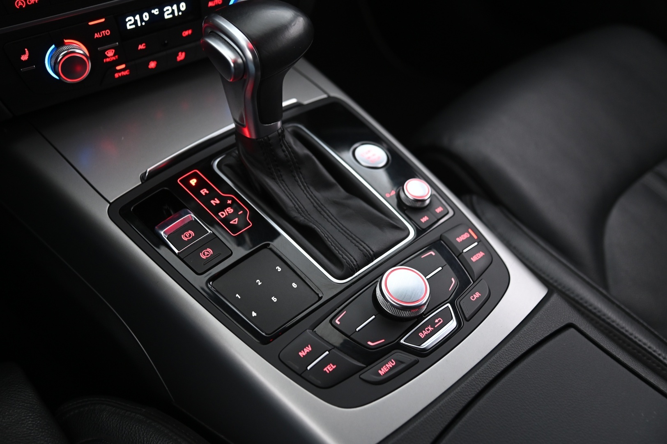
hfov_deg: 48.5
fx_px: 740
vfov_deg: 33.3
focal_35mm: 40
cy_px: 222
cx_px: 334
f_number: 4
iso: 2000
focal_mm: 40
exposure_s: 1/13
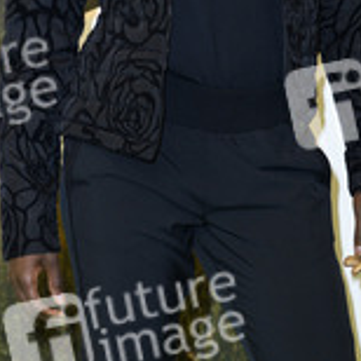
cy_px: -23
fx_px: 1829
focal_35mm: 155
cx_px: 193
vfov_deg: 11.1
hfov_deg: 11.3
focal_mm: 70
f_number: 6.3
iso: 800
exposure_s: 1/160
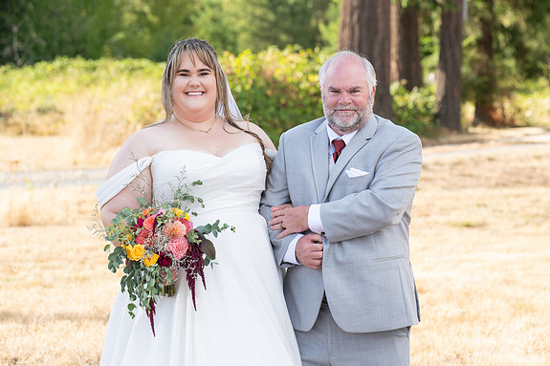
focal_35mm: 120
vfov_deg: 11.4
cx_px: 311
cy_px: 207
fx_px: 1833
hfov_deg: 17.1
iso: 250
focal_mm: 105
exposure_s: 1/400
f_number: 5
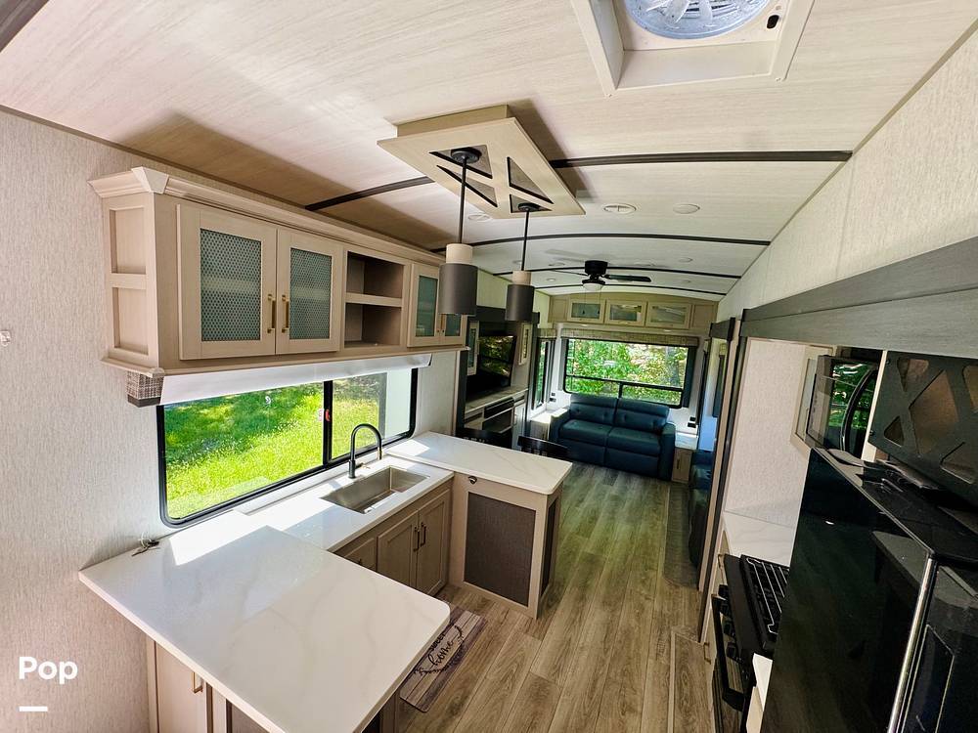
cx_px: 489
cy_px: 366
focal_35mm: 14
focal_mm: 2.22
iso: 200
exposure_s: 1/99
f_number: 2.2
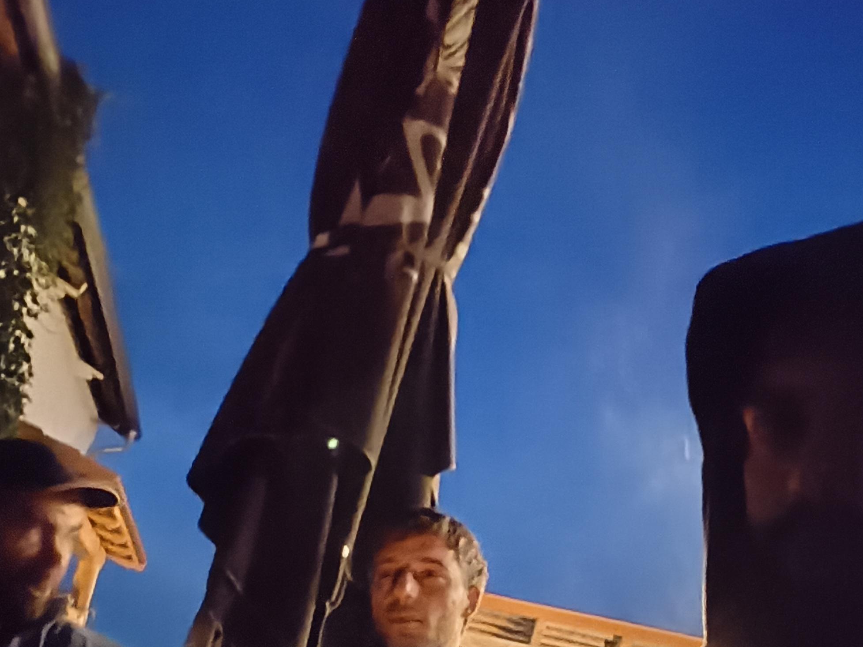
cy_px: 547
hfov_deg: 42.8
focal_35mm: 44
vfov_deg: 31.7
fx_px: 1097
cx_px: 509
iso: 5000
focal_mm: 2.24
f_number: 2.2
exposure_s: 1/5
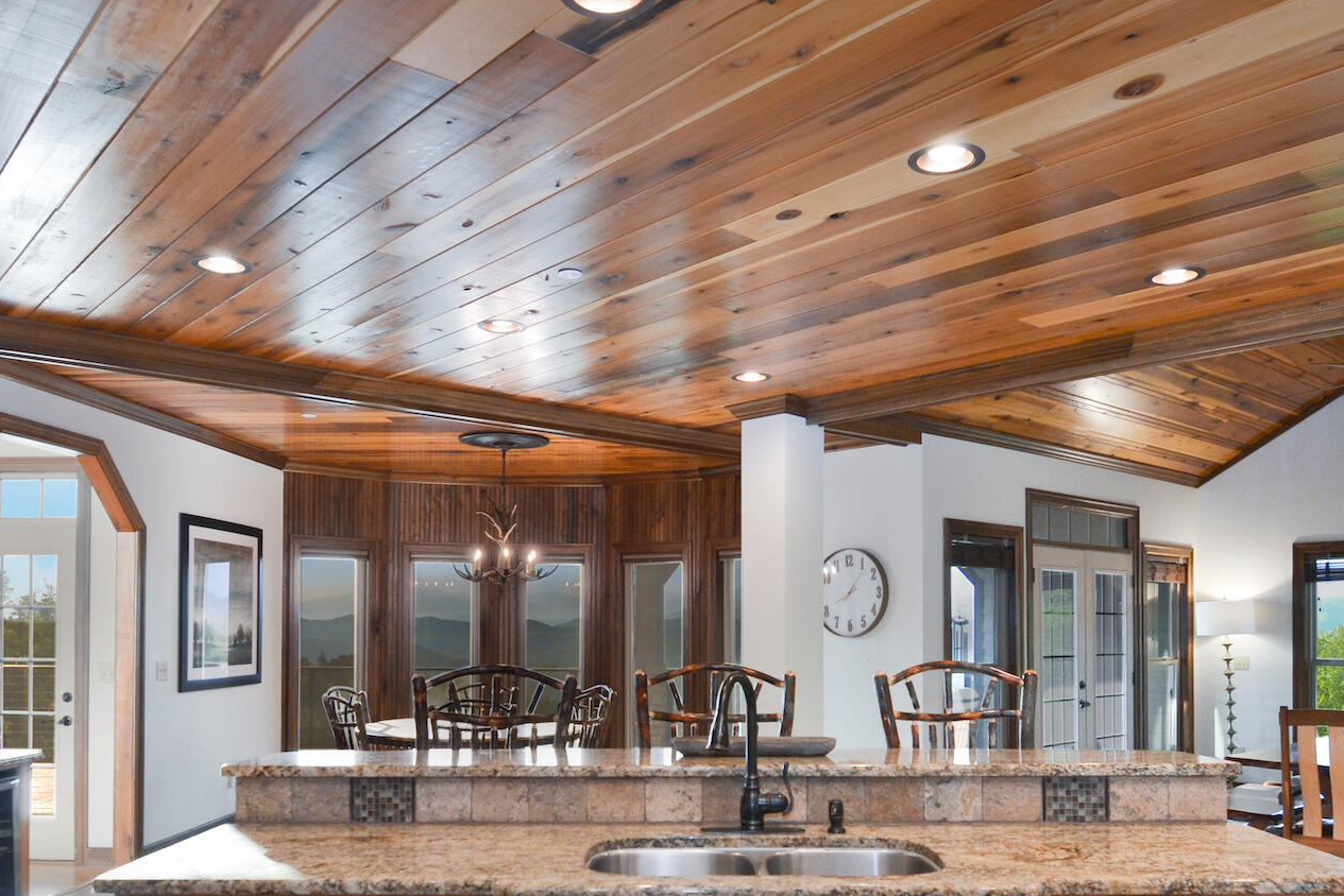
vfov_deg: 46.8
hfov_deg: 67.7
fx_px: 1001
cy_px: 650
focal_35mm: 27
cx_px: 669
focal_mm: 11
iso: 400
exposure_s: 1/60
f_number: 4
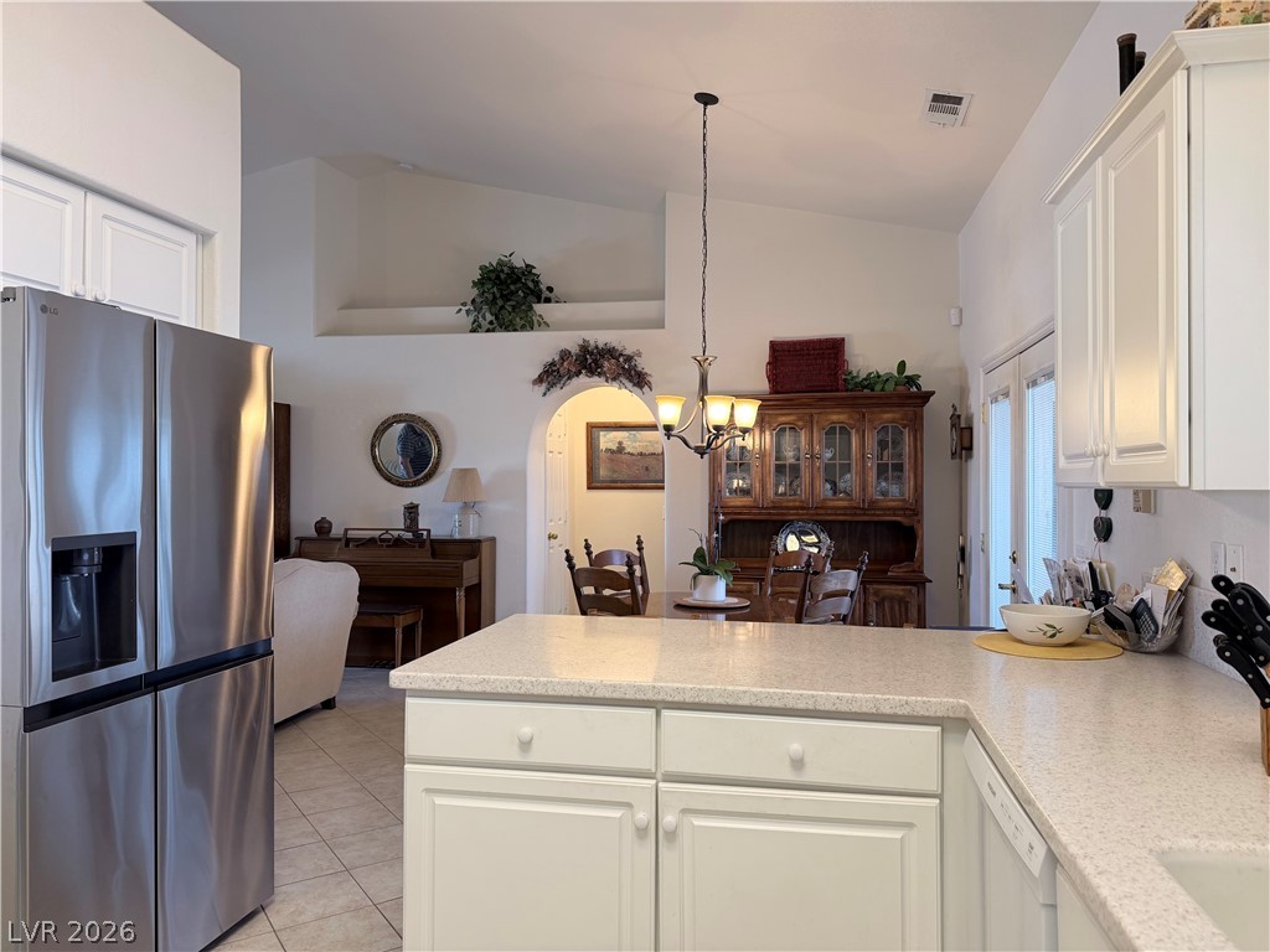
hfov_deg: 71.6
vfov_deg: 56.8
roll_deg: +0.2
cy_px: 476
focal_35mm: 24
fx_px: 881
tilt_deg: +0.0
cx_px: 635
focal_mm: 6.76
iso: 125
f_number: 1.78
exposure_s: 1/60
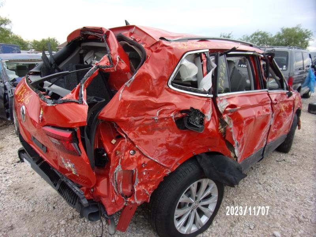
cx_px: 158
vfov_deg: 56.8
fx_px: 219
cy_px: 118
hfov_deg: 71.6
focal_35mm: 24
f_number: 3.3
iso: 80
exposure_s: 1/105
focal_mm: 4.3
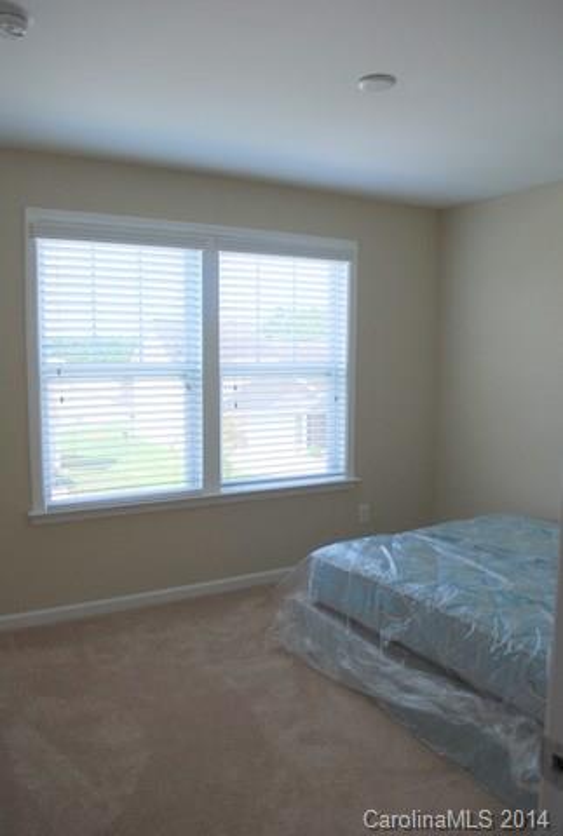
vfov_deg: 67.2
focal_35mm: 27
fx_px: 629
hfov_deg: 48.2
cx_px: 282
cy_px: 418
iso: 200
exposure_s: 1/125
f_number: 5.6
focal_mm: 18
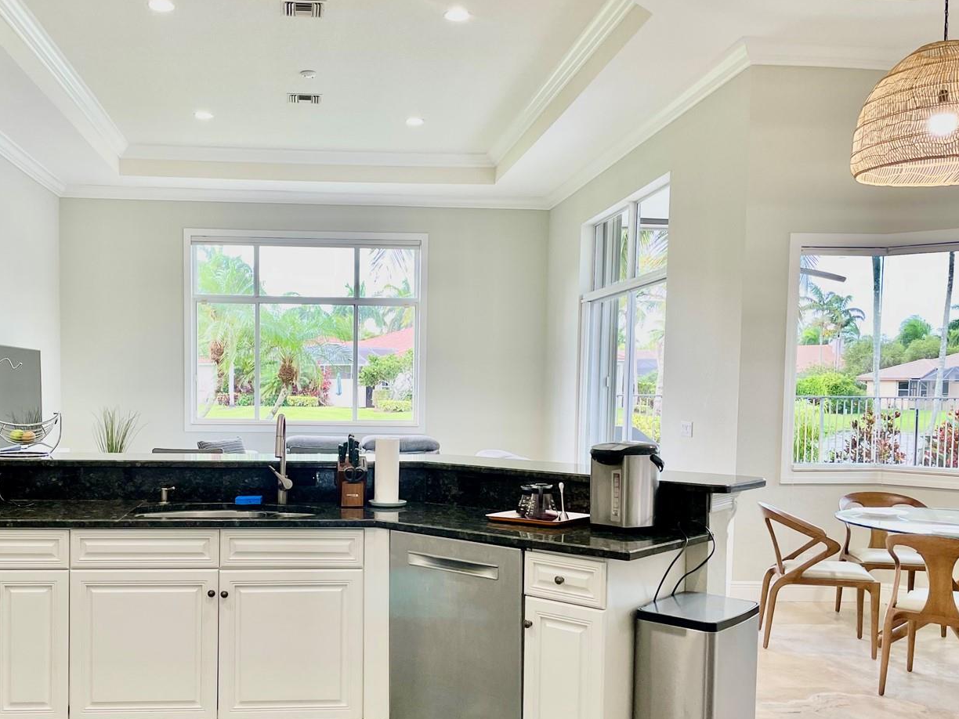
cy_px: 429
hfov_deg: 53.4
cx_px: 361
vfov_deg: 41.6
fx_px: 942
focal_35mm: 34
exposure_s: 1/120
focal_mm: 4.2
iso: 100
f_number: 1.6
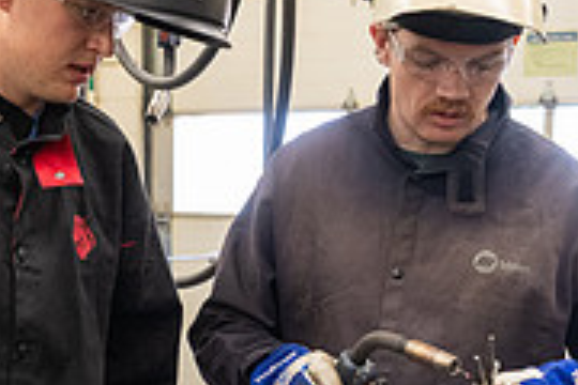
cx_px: 180
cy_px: 422
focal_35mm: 92
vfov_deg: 14.5
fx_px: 1477
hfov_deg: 22.0
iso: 2000
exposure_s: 1/200
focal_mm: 28.5
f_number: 4
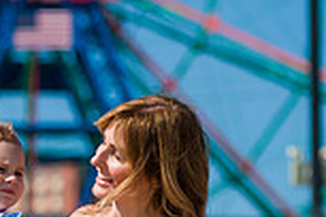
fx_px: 3359
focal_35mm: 371
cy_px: 230
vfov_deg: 3.7
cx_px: -26
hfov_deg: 5.5
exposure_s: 1/6400
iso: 200
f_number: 3.2
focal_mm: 98
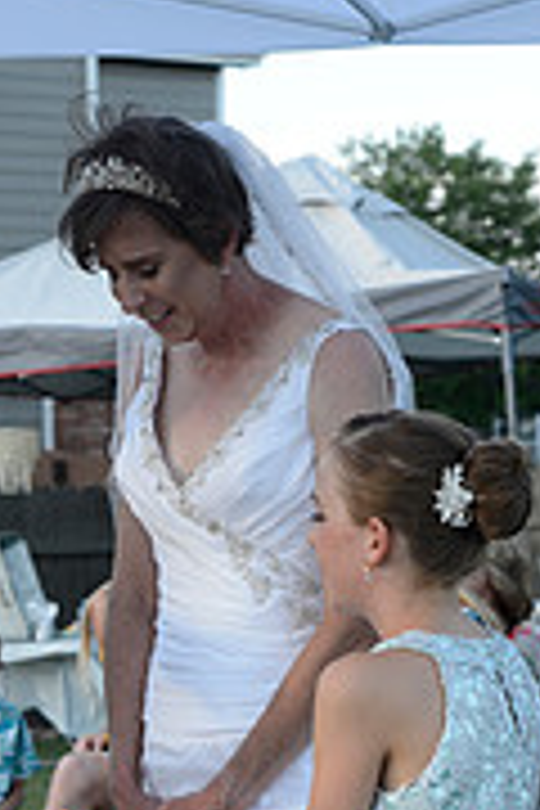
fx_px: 2812
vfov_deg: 16.0
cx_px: -54
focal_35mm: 125
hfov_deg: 10.8
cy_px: 846
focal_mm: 50
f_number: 5
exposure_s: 1/200
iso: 200
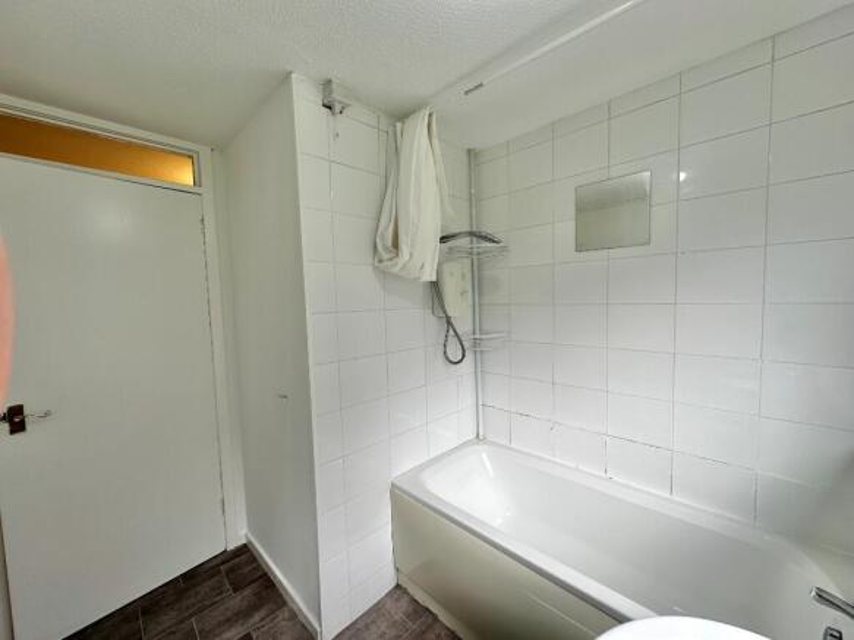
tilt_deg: -2.7
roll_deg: +2.2
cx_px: 427
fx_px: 345
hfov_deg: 102.1
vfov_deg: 85.7
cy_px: 320
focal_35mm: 14
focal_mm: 2.22
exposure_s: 1/106
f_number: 2.2
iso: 40
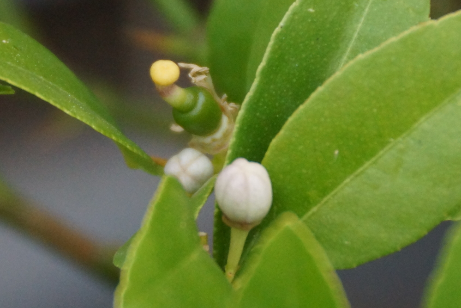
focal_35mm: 375
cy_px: 154
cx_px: 230
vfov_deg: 3.7
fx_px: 4802
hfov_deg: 5.5
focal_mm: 250
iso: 1600
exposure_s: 1/250
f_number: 6.3
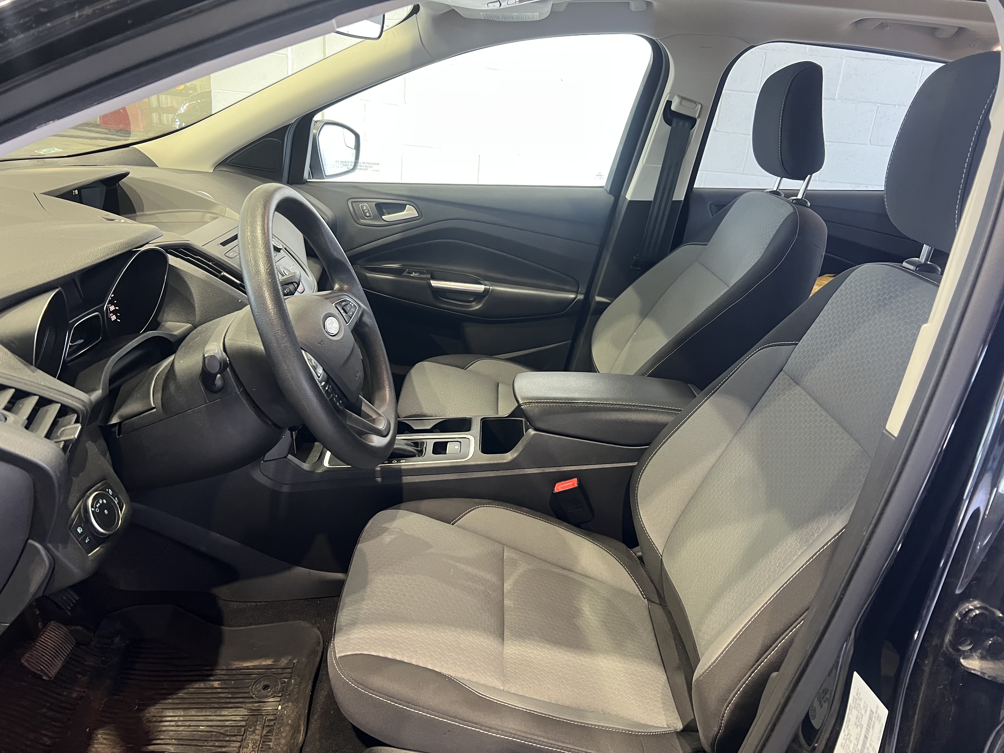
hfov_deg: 67.3
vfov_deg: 53.1
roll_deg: -5.5
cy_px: 376
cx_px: 502
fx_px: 754
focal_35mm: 26
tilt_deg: -22.0
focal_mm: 5.7
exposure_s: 1/60
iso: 250
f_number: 1.5
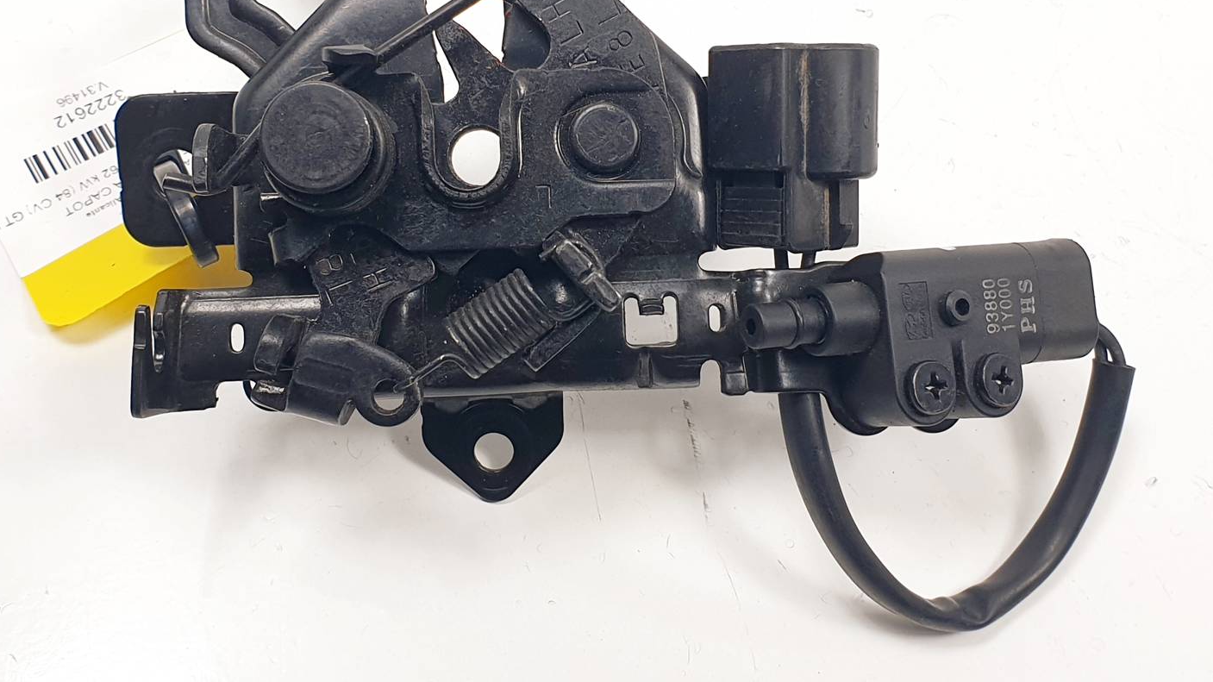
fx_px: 933
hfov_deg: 66.1
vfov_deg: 39.7
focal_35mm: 29
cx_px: 611
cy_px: 225
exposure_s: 1/215
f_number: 2.4
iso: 50
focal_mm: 4.3
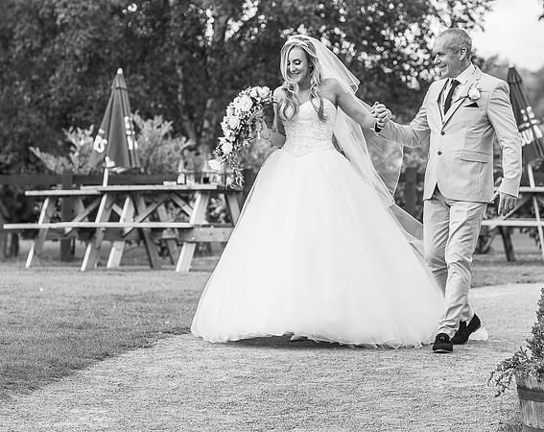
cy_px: 152
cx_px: 303
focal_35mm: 165
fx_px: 2655
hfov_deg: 11.7
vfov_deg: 9.3
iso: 100
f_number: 3.2
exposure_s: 1/400
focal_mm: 85
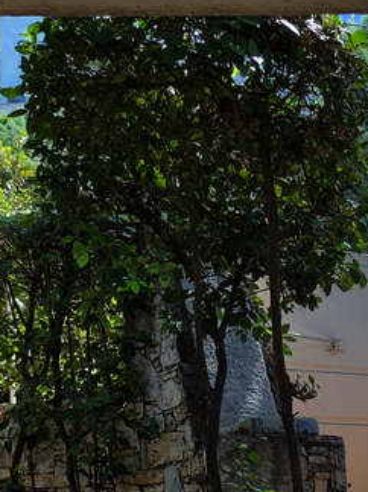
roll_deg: +1.1
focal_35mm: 75
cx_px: 707
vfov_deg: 24.0
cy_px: 568
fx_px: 1064
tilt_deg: -3.5
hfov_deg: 15.9
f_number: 1.78
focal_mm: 6.86
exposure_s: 1/223
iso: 80
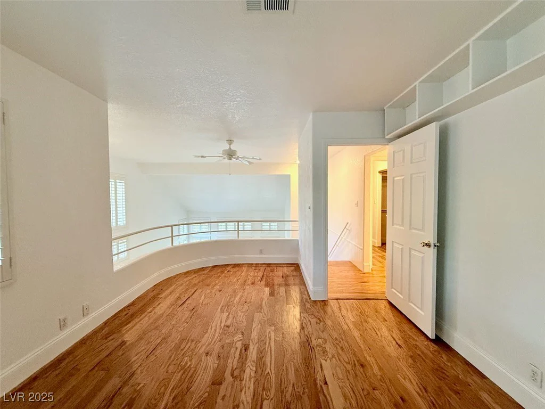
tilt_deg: -2.5
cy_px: 204
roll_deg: -0.1
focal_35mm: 14
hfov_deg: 102.1
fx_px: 220
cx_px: 272
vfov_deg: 85.7
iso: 320
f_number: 2.2
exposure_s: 1/60
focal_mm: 2.22
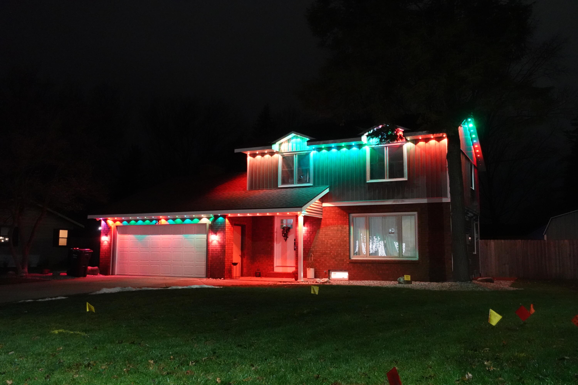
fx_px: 514
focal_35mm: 32
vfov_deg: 41.1
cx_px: 289
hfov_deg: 58.7
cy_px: 192
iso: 3200
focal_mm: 12.52
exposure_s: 1/13
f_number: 2.8
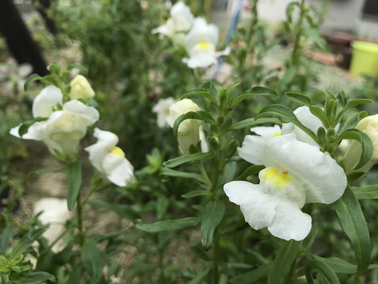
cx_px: 189
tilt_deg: -24.4
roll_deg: -7.0
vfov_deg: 49.7
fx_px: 306
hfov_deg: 63.4
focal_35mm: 28
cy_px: 142
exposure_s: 1/1312
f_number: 1.8
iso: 20
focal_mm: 3.99
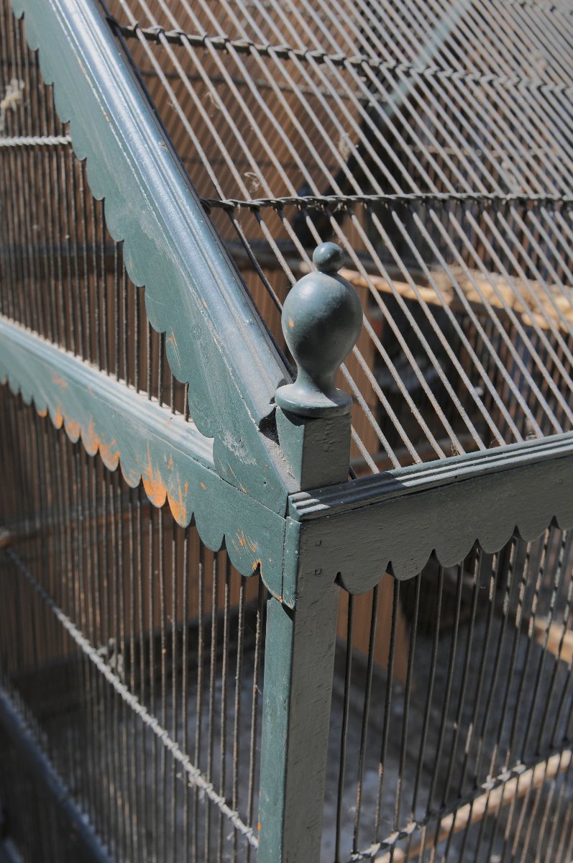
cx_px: 286
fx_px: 862
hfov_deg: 36.8
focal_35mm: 36
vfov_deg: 53.2
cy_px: 432
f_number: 8
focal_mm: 24
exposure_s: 1/250
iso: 200
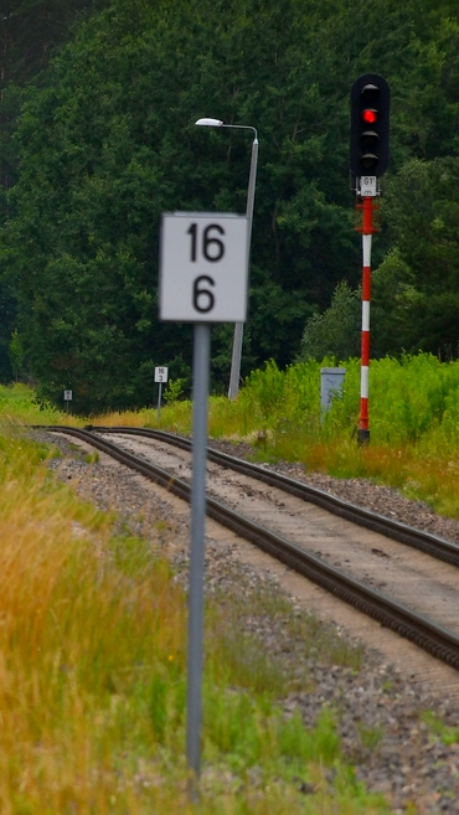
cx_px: -182
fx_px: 10852
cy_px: 222
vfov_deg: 4.3
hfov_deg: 2.4
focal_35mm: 502
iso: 200
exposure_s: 1/640
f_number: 5.6
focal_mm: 140
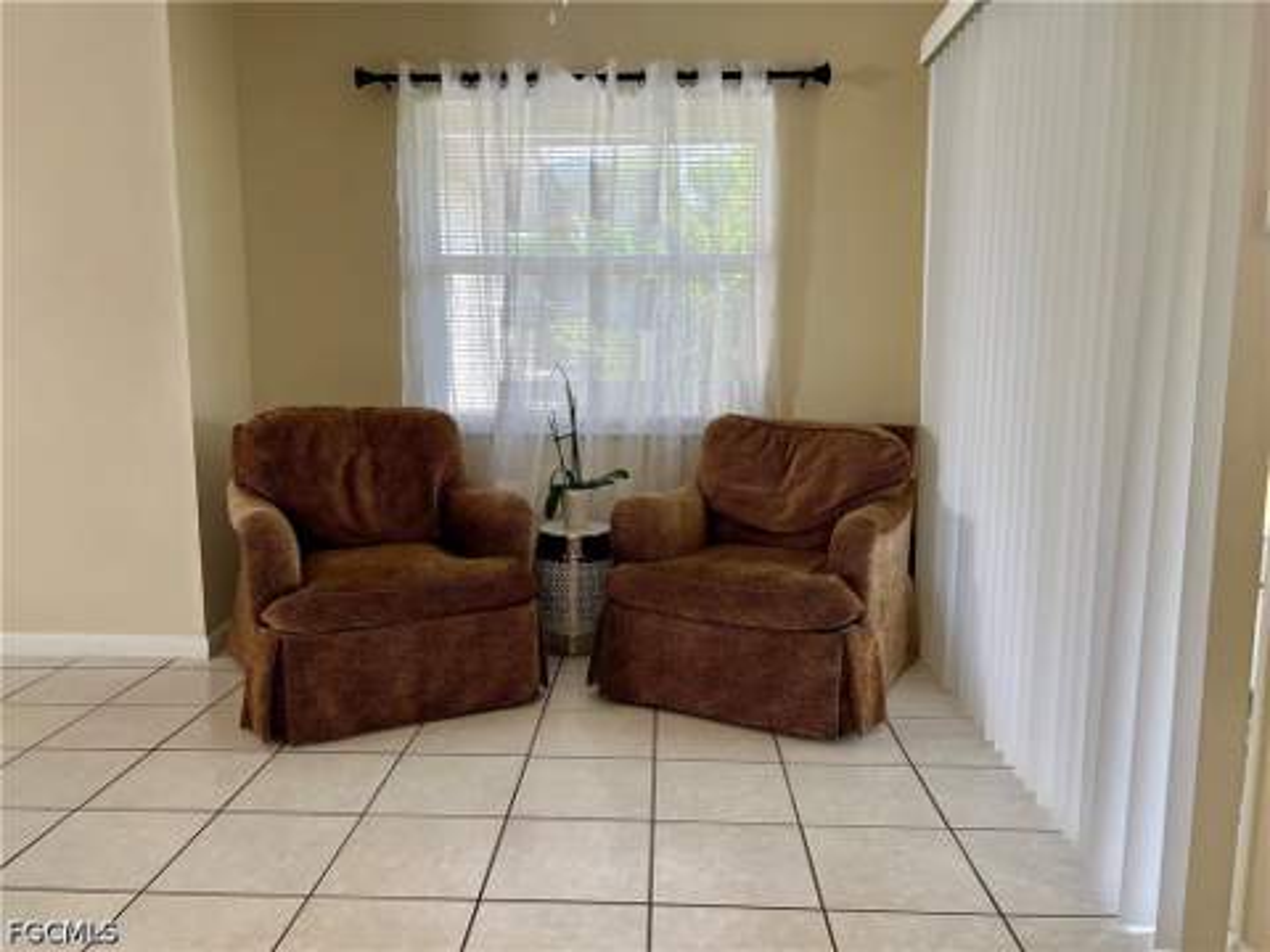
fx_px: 954
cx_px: 635
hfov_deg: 67.3
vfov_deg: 53.1
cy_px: 476
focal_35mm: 26
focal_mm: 5.7
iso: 80
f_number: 1.5
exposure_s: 1/120
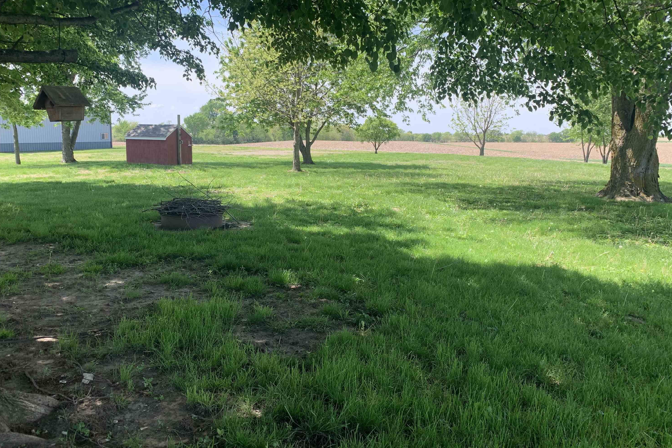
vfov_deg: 46.4
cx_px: 331
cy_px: 220
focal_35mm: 28
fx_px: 523
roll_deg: -0.5
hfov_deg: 65.5
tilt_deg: -8.5
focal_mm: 4.25
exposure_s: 1/531
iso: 25
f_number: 1.8
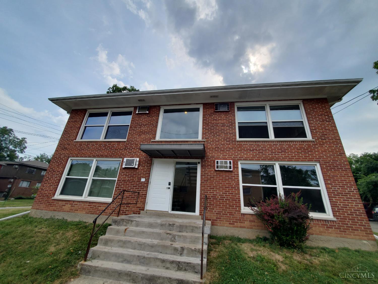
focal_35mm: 13
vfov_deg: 89.9
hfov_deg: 106.2
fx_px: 142
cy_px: 142
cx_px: 189
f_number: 2.2
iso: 50
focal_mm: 1.8
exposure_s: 1/924
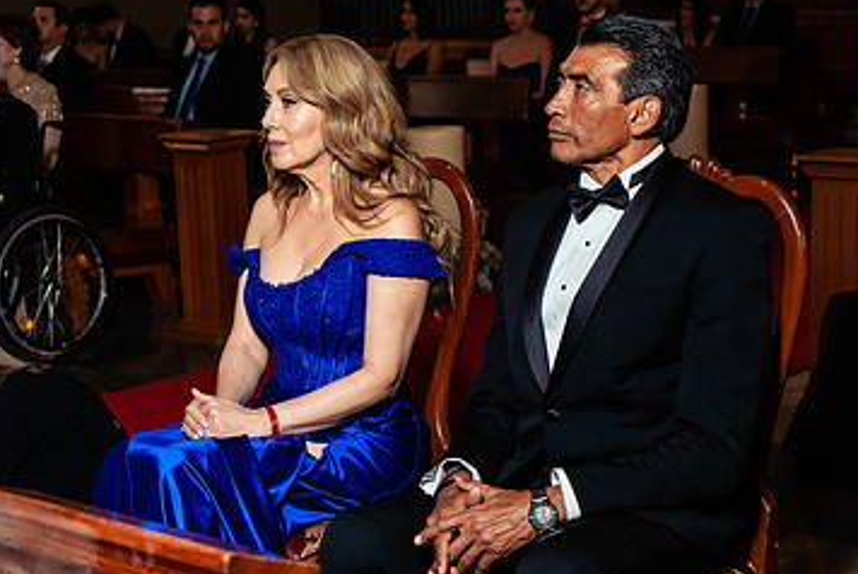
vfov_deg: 19.5
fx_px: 1670
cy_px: 320
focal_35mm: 70
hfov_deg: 28.8
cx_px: 456
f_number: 4
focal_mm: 43
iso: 1250
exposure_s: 1/160
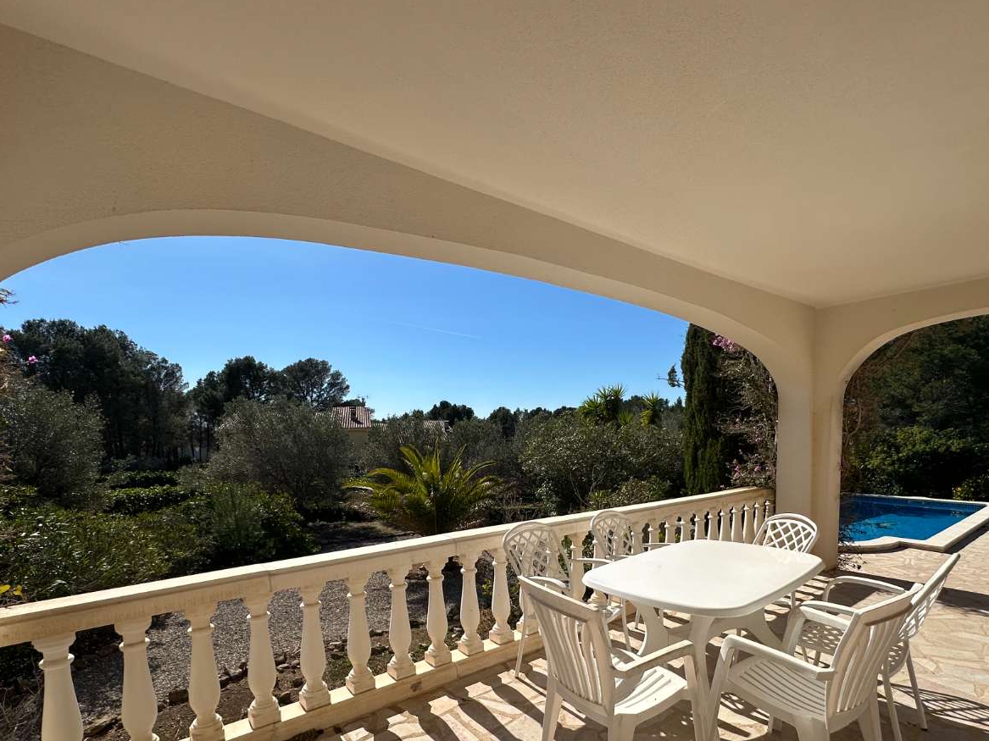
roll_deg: -0.1
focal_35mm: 18
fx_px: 514
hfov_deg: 87.7
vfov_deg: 70.2
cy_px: 472
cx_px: 516
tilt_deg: -5.1
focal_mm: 2.22
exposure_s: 1/3205
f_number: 2.2
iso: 50
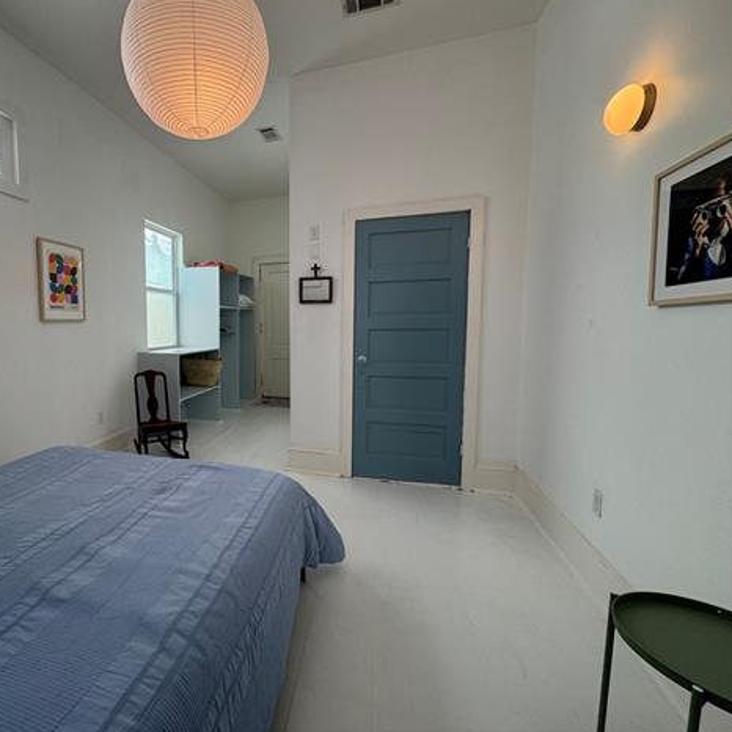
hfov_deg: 81.0
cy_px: 360
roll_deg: +0.5
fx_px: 407
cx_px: 240
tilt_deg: -5.8
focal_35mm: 17
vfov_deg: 84.0
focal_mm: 2.22
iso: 80
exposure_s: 1/120
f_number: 2.2
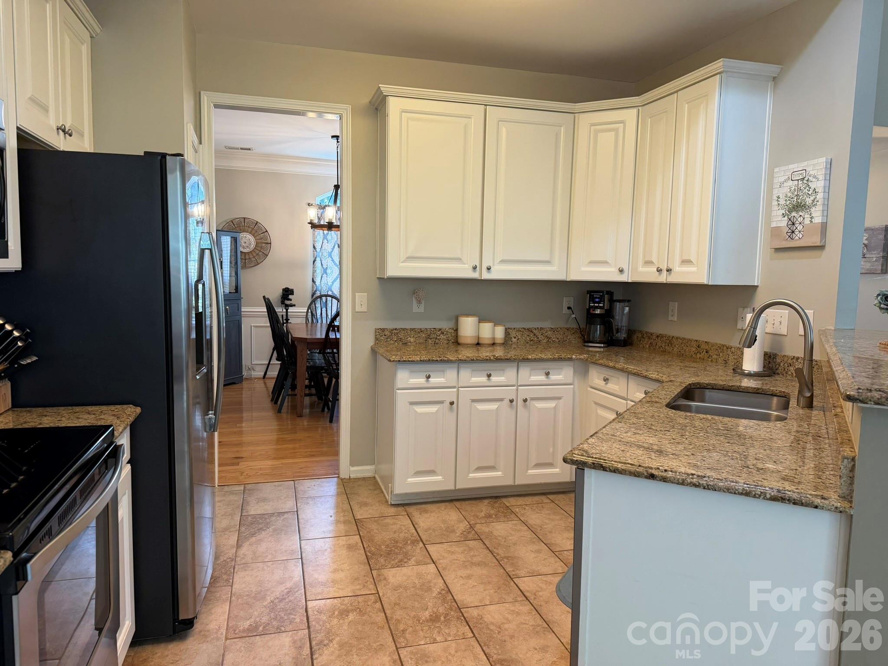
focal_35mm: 24
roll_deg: -0.7
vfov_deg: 56.8
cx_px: 444
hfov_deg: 71.6
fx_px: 616
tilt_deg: -5.4
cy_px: 333
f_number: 1.78
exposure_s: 1/120
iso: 200
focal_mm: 6.76
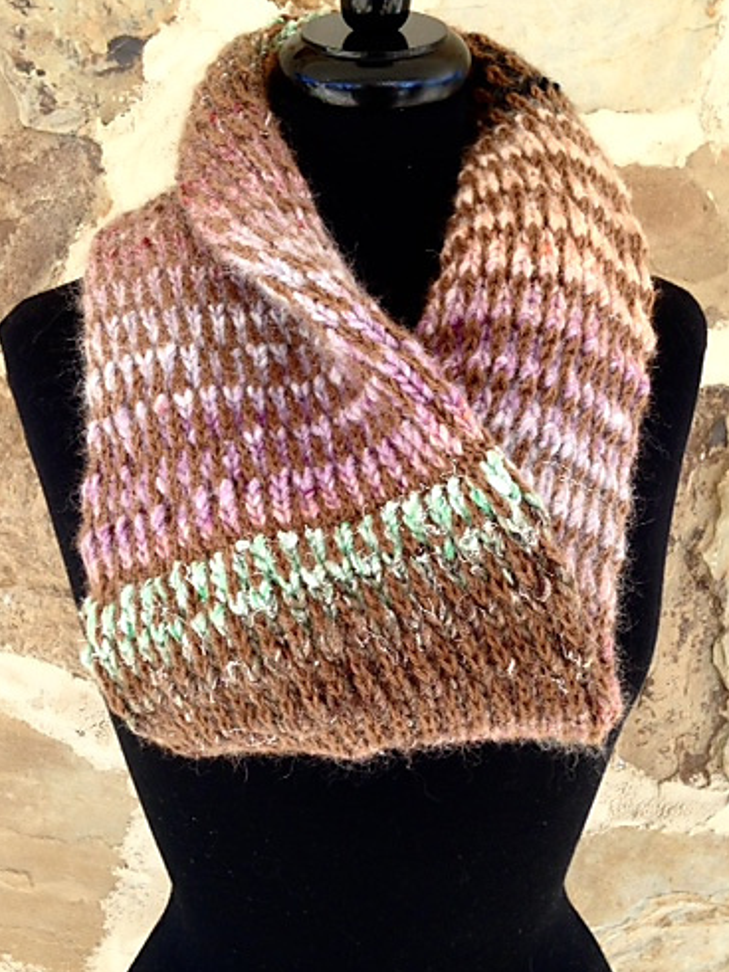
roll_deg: +1.4
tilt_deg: -12.4
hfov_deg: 33.6
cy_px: 451
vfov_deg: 43.8
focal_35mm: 43
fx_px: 1208
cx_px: 361
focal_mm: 4.12
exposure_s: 1/218
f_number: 2.4
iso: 50
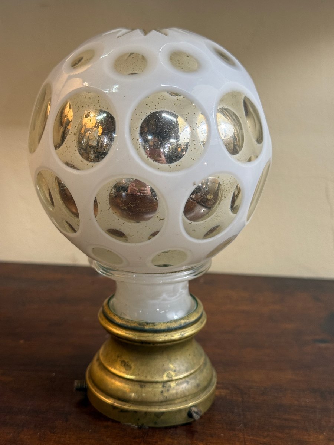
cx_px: 167
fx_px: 618
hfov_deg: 30.3
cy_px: 222
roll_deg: -2.4
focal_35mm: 48
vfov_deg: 39.7
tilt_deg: -17.1
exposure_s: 1/50
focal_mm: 6.76
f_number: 1.78
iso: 80
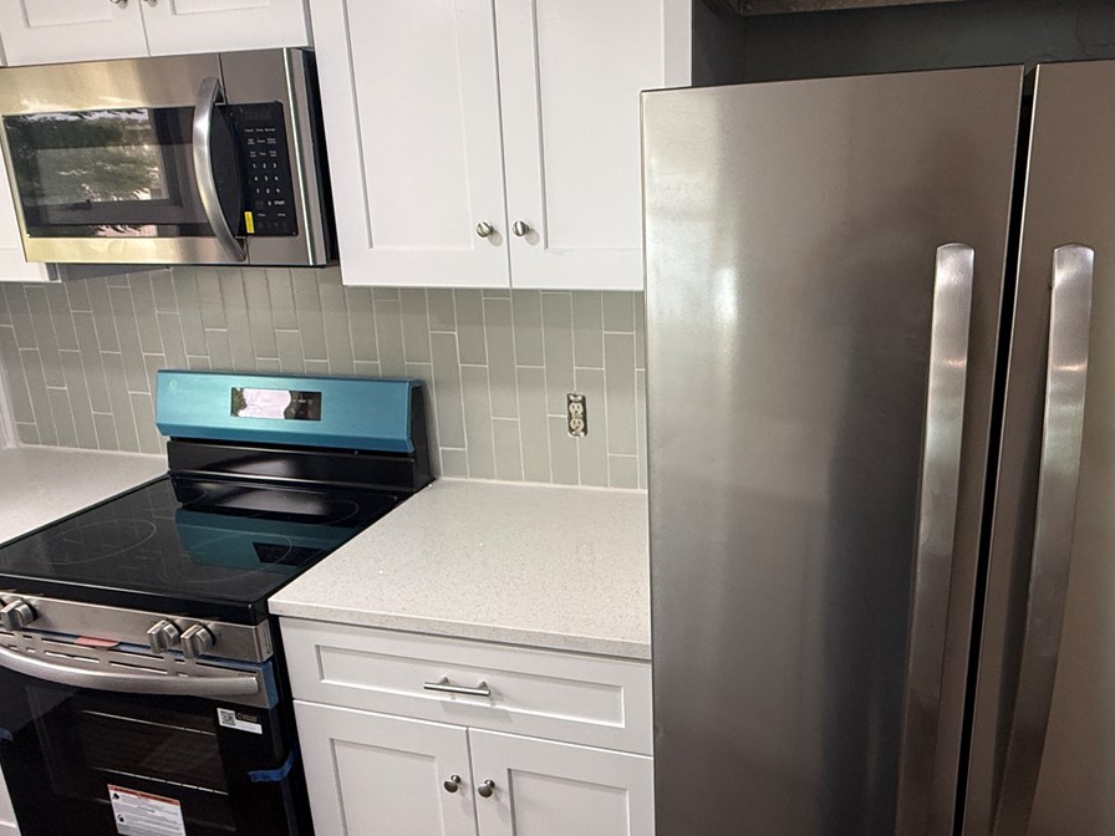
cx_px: 645
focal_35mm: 25
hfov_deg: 69.0
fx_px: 805
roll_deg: +1.1
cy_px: 406
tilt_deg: -15.3
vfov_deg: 54.9
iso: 250
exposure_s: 1/120
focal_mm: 2.22
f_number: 2.2
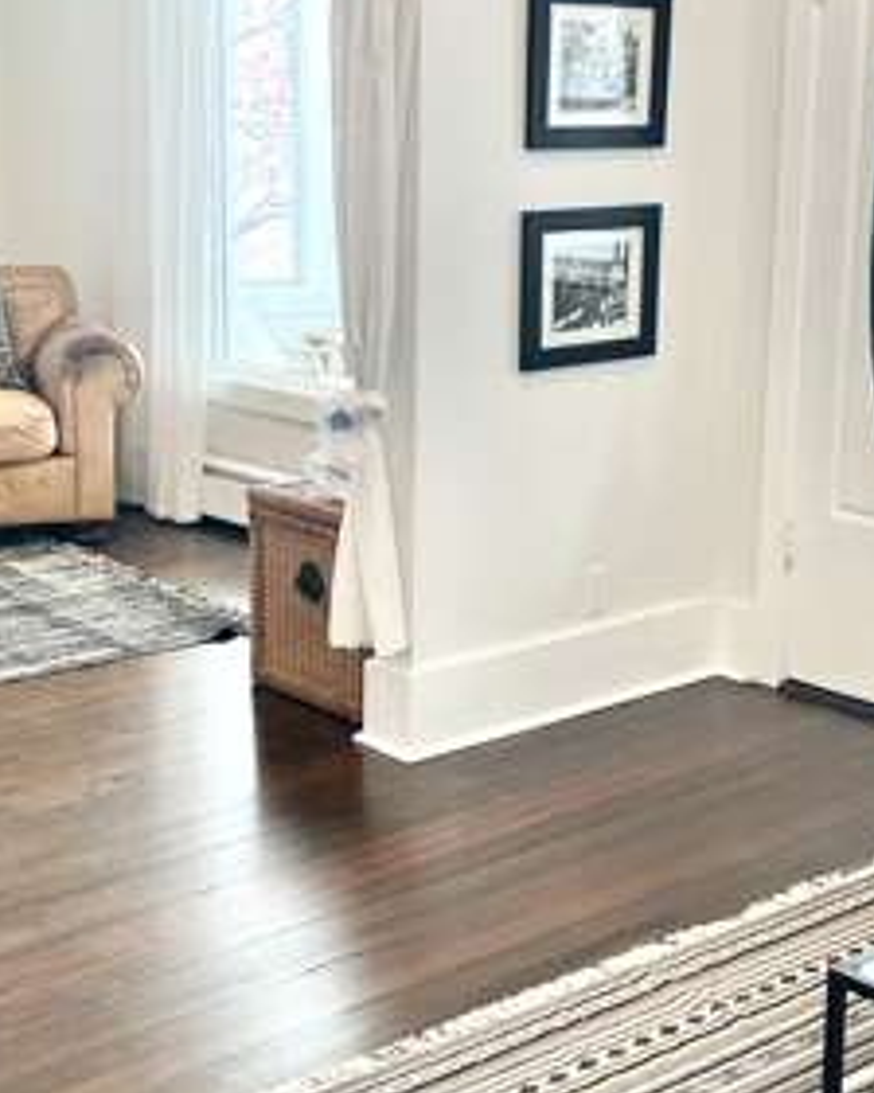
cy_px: 515
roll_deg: -0.6
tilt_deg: -12.3
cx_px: 509
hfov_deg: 24.6
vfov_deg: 30.5
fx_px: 2005
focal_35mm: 62
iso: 64
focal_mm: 5.7
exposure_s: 1/120
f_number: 1.5
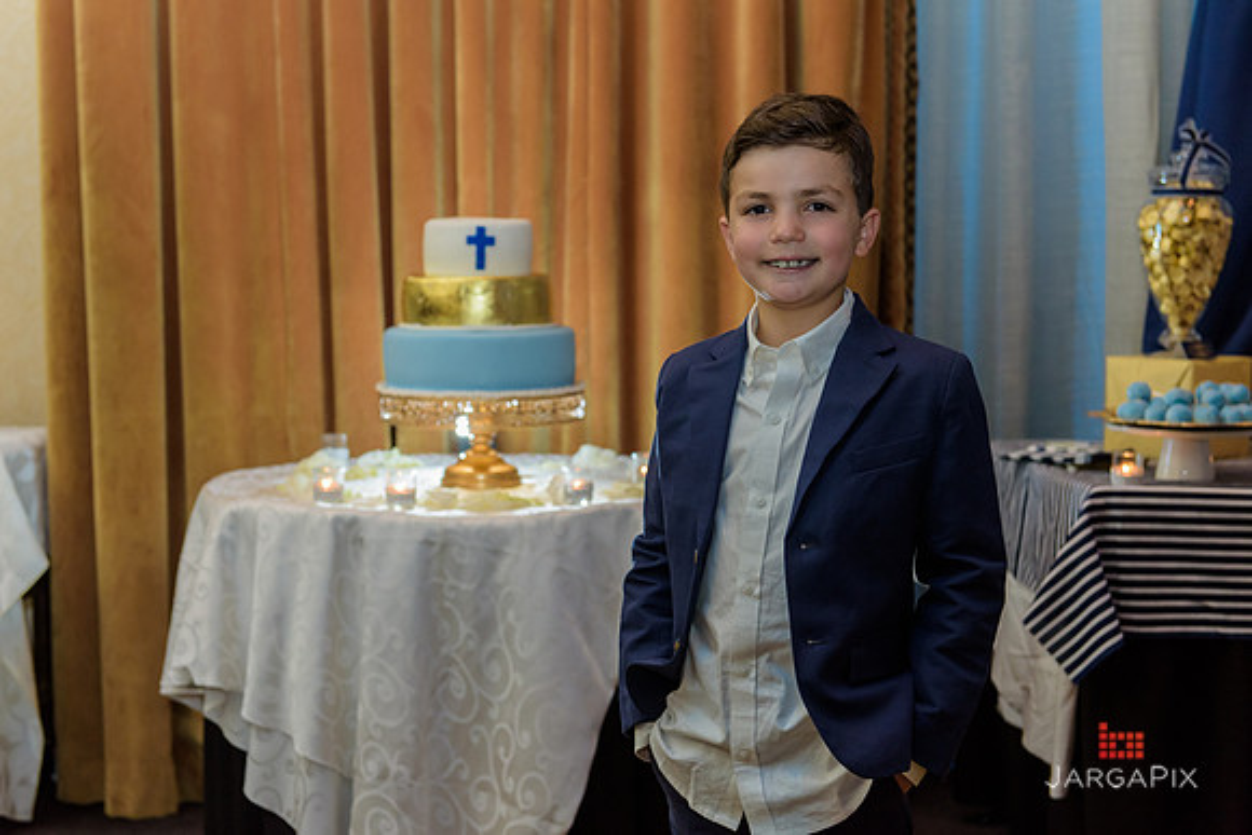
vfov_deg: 23.9
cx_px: 579
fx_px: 1970
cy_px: 425
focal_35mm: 57
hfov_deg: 35.2
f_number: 3.2
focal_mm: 52
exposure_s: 1/125
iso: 1600
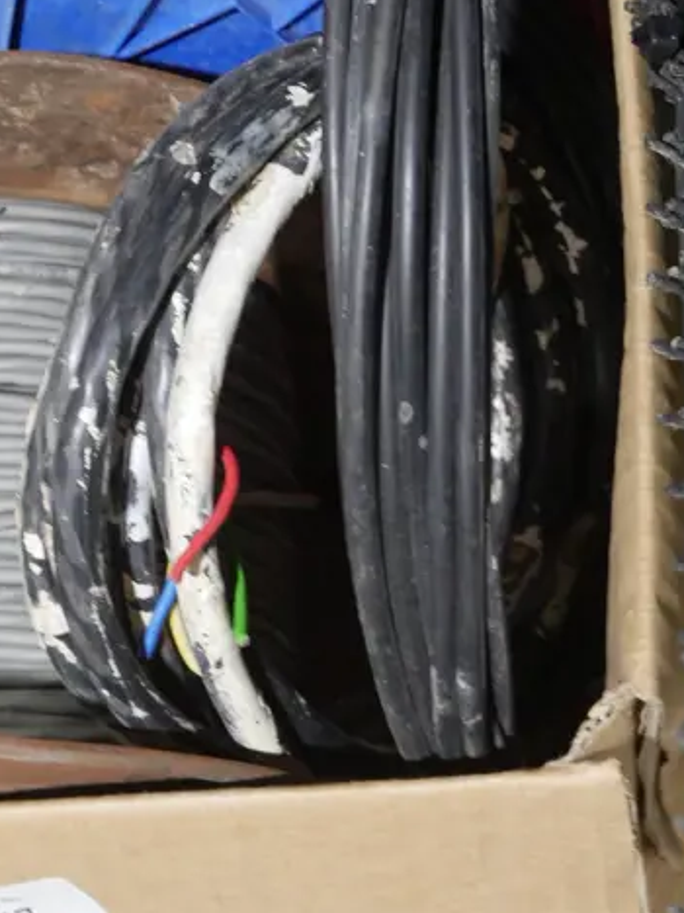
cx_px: 68
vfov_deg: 17.0
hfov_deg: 12.9
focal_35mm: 114
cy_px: 55
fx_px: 3005
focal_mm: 26
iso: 1250
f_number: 5.3
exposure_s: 1/60
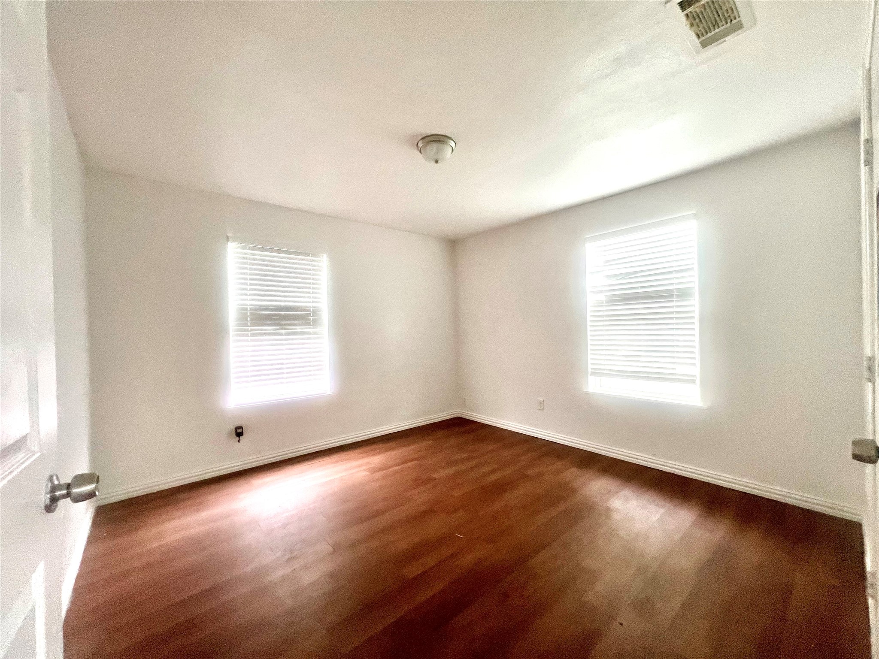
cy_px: 330
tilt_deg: -1.4
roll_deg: +1.0
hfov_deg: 106.2
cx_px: 440
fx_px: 330
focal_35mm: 13
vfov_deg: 89.9
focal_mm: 1.57
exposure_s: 1/77
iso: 250
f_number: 1.8
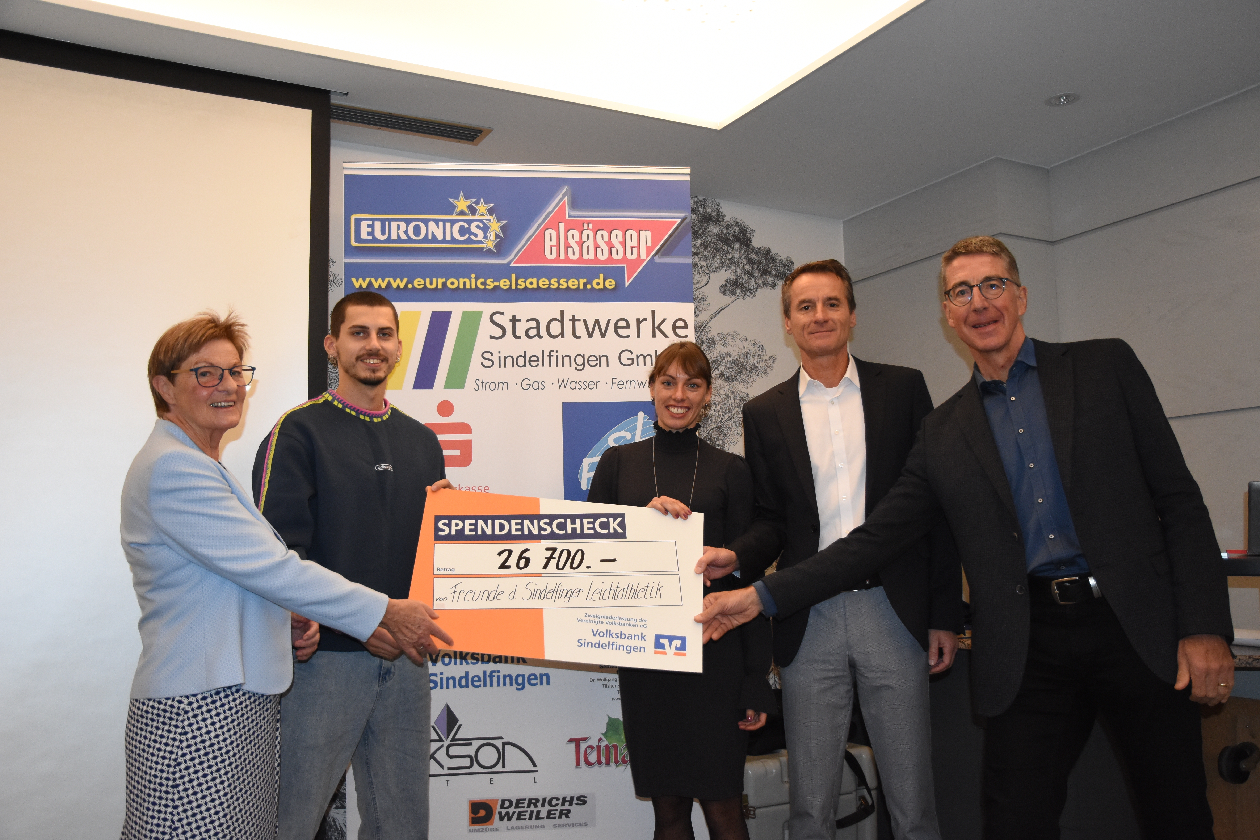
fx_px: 1050
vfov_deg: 43.6
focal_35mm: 30
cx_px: 630
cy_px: 420
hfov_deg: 61.9
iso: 2000
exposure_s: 1/250
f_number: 4
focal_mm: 20
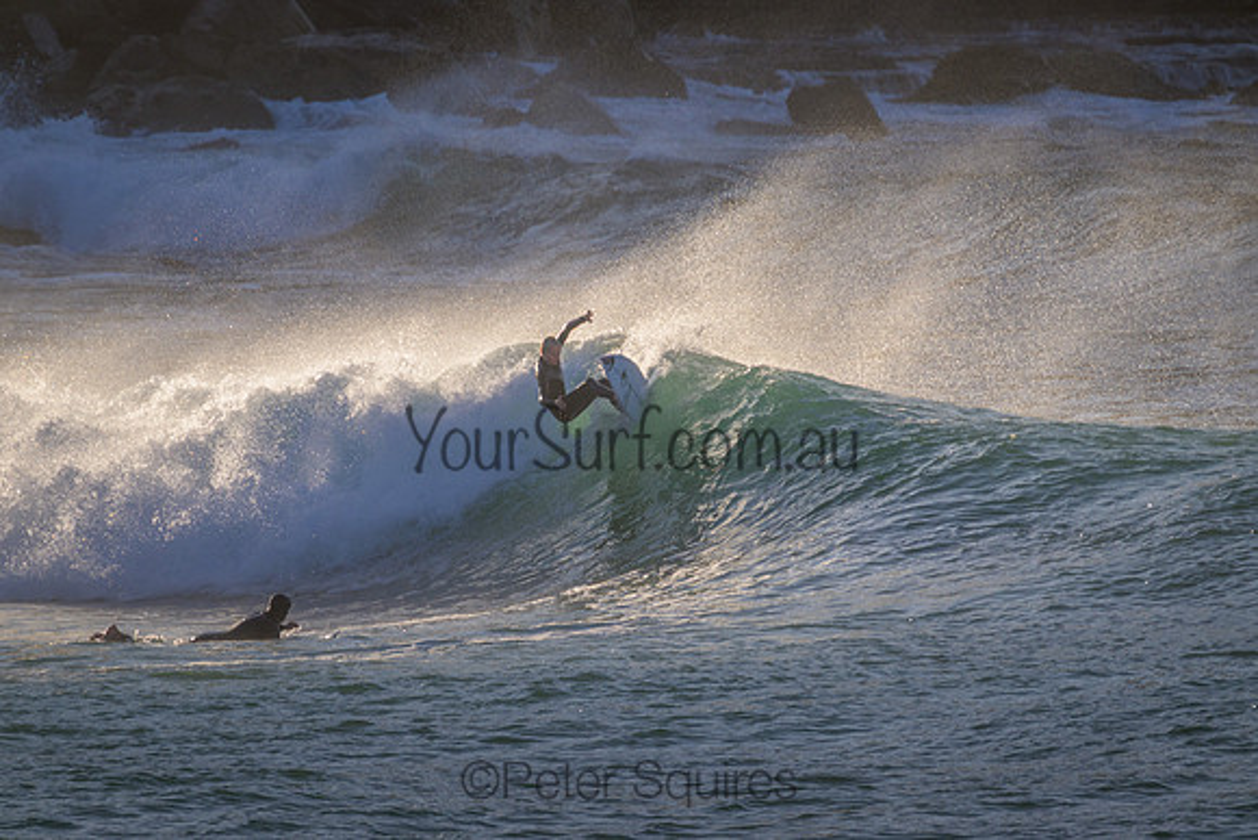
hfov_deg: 2.6
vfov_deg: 1.7
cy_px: 420
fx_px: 27961
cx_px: 629
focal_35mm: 800
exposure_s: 1/1250
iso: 800
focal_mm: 800
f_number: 11
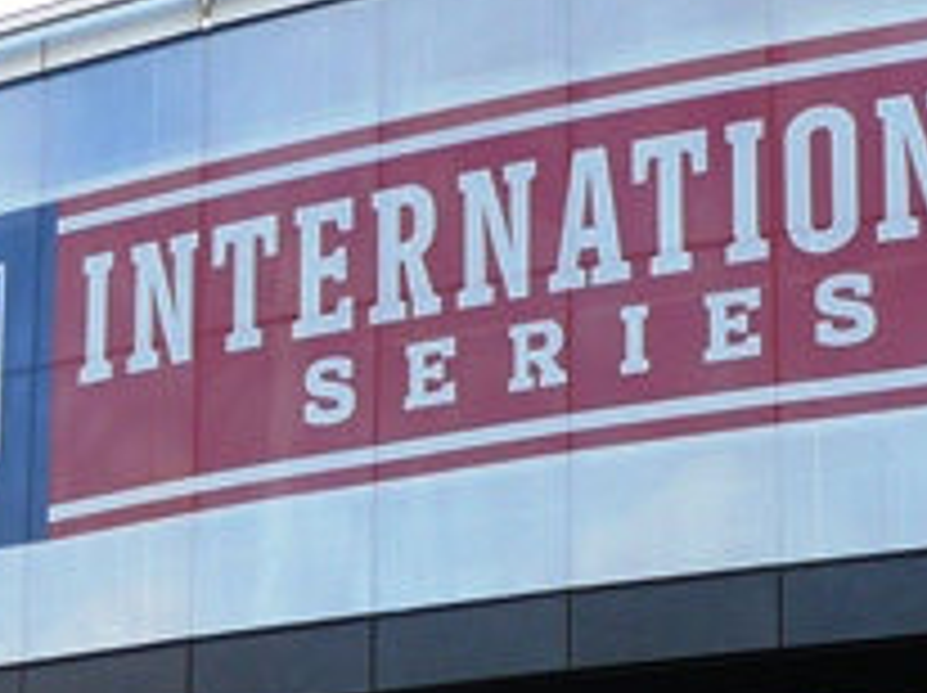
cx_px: 364
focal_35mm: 112
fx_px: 2996
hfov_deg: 17.6
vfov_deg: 12.8
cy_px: 864
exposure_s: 1/200
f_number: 4
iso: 100
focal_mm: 6
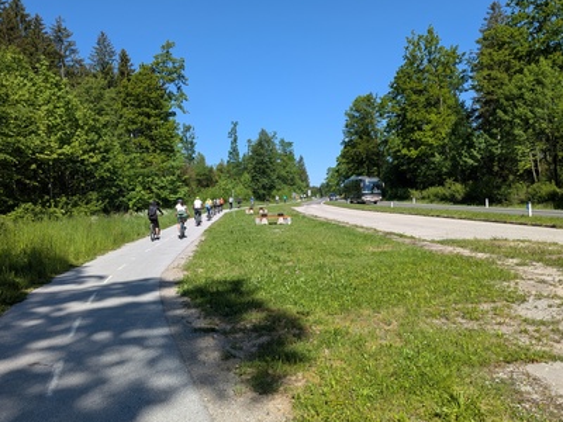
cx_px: 260
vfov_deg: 51.3
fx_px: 439
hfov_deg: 65.2
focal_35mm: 27
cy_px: 219
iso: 28
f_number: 1.7
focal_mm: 4.53
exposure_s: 1/1527
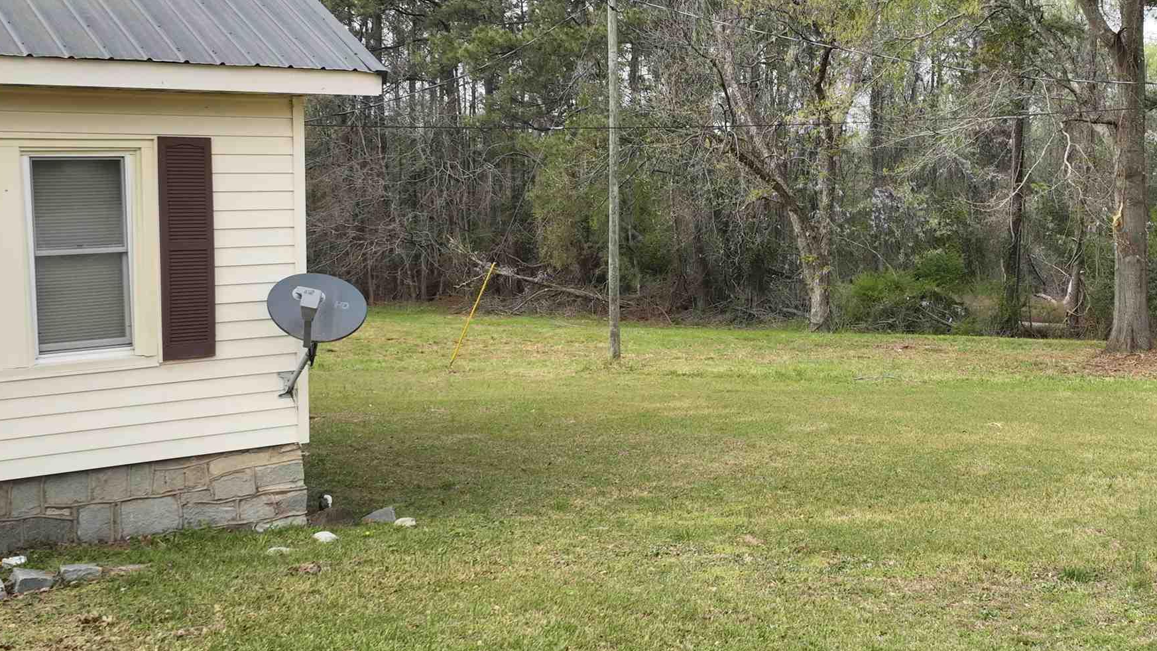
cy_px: 273
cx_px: 809
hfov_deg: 43.7
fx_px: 1411
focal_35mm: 46
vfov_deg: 25.9
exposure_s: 1/160
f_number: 2.8
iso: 190
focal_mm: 12.29
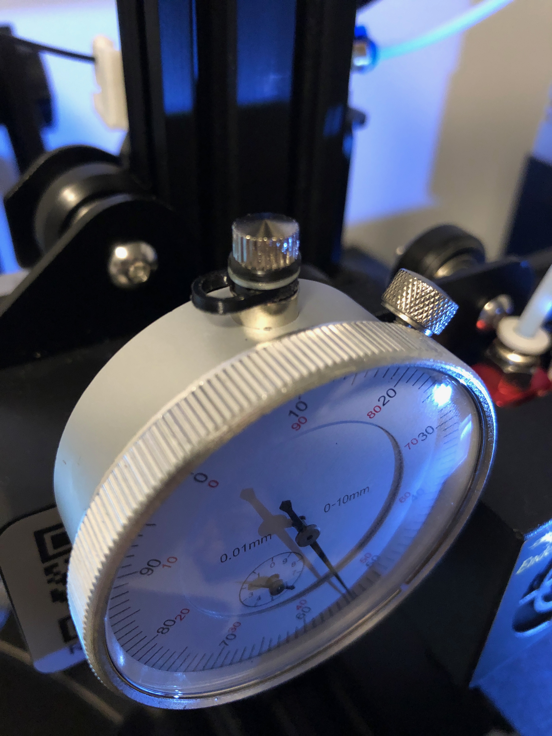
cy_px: 368
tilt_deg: -38.8
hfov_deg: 49.7
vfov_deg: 63.4
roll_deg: -2.9
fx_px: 595
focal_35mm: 28
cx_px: 276
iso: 100
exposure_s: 1/5
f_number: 1.8
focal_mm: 4
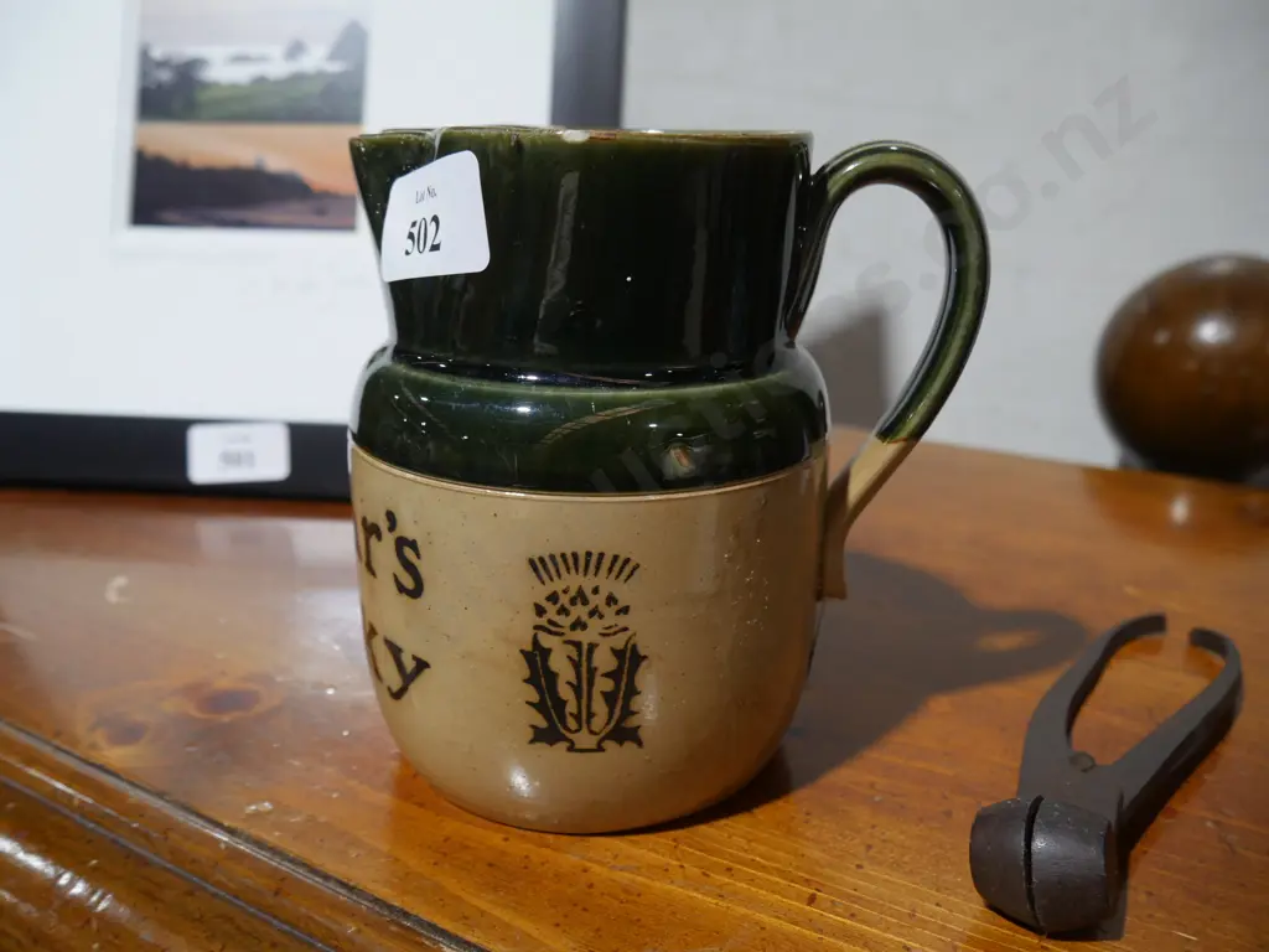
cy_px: 476
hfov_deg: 63.4
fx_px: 1026
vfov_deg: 49.7
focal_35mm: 28
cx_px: 634
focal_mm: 14
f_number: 4.5
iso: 500
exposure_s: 1/60
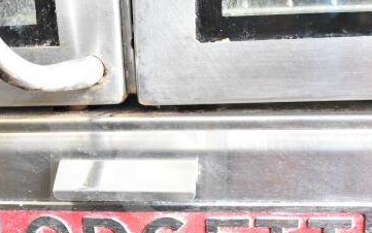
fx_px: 629
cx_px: 138
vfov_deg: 20.6
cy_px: 203
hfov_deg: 32.8
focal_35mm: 62
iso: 1600
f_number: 3.8
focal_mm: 24
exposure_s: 1/60
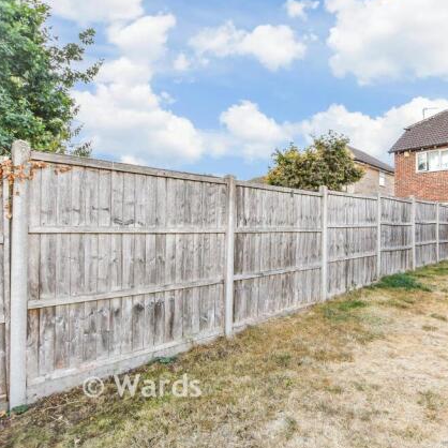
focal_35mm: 20
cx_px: 310
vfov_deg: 74.8
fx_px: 293
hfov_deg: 71.8
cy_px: 226
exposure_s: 1/125
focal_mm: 10
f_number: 8
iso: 320
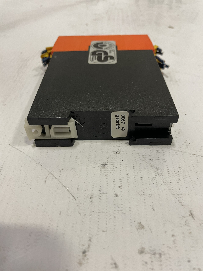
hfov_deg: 53.1
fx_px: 203
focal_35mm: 26
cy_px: 136
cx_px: 102
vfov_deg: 67.3
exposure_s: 1/60
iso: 125
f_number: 1.6
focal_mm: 4.2
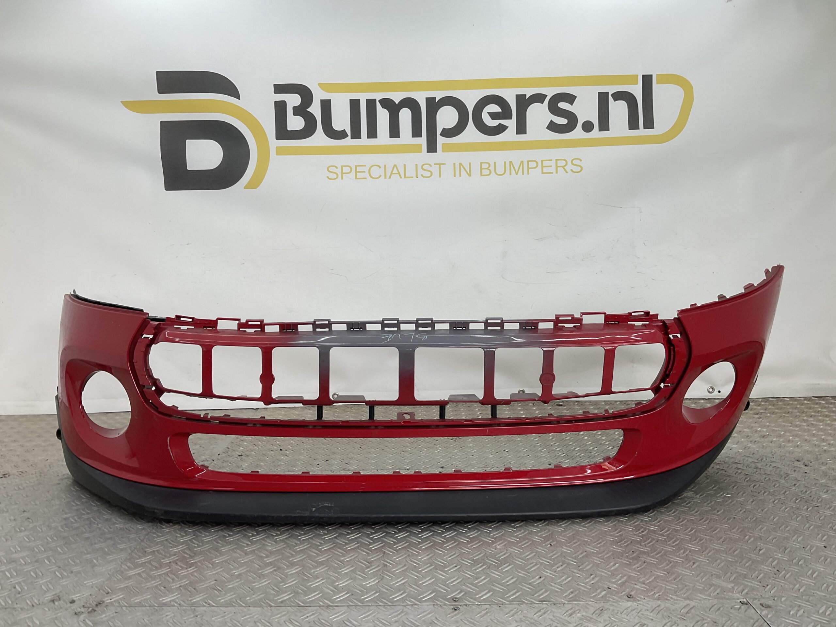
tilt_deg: -6.7
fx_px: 700
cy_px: 314
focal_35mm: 29
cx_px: 418
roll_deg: -0.3
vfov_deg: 48.2
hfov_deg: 61.7
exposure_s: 1/159
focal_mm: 3
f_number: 1.8
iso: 16
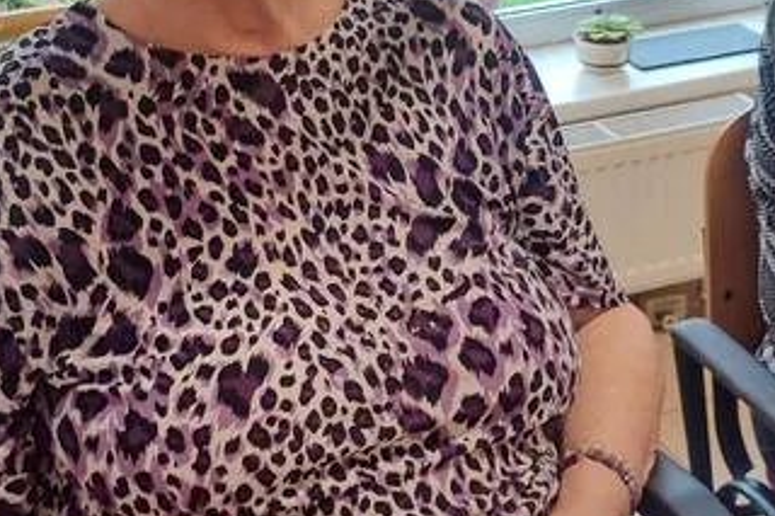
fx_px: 1399
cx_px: 388
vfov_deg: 20.8
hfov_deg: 31.0
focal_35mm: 65
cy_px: 160
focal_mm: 6.04
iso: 226
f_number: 1.9
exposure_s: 1/33
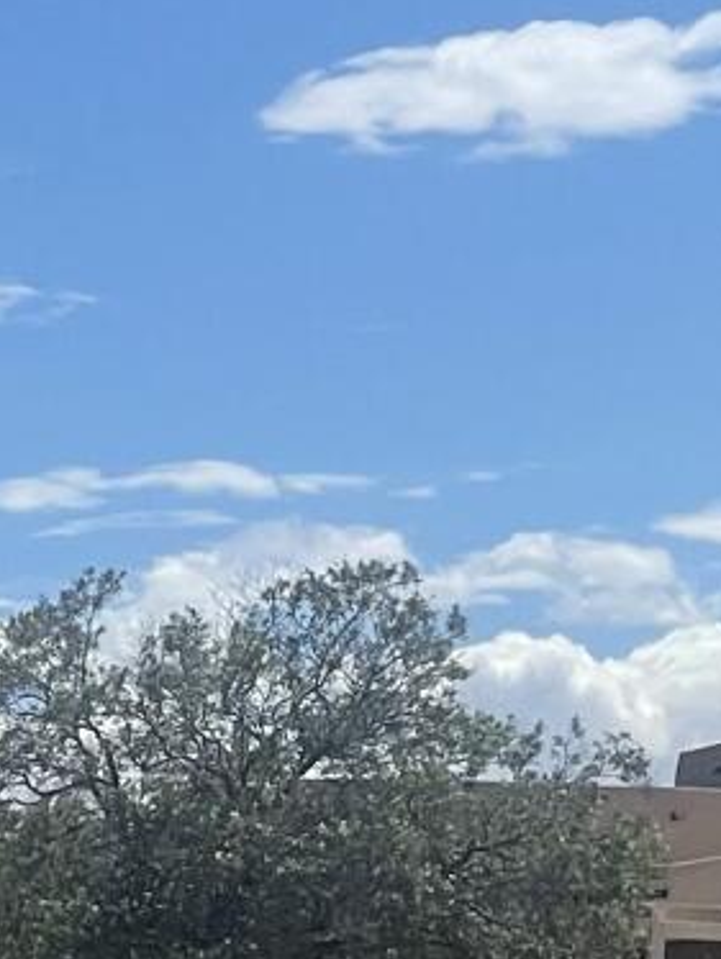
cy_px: 1682
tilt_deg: -0.6
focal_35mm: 278
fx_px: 7712
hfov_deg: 5.2
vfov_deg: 7.0
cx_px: -829
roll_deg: -2.1
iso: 25
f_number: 2
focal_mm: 6
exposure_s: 1/2817
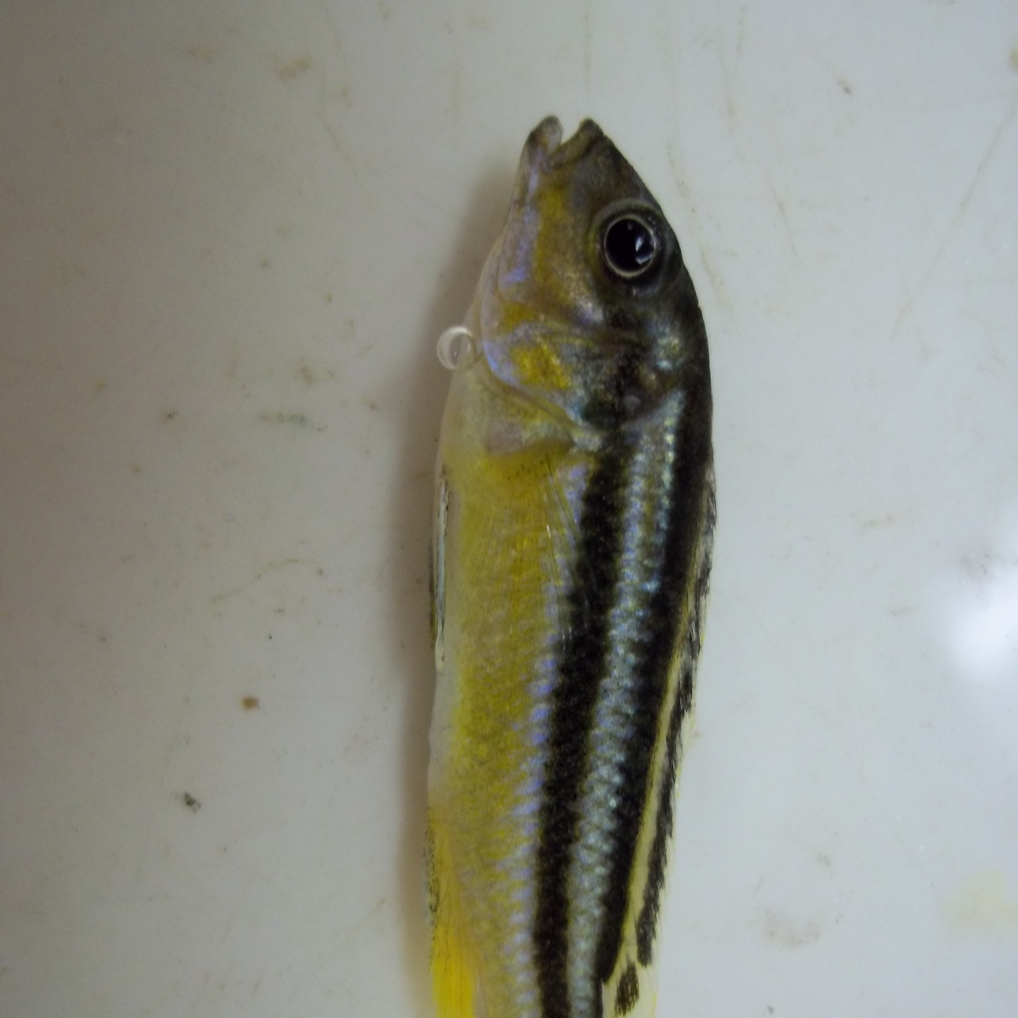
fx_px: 1431
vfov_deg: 38.9
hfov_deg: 39.2
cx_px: 514
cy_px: 631
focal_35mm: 43
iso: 160
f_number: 3.1
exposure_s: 1/25
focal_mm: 6.5
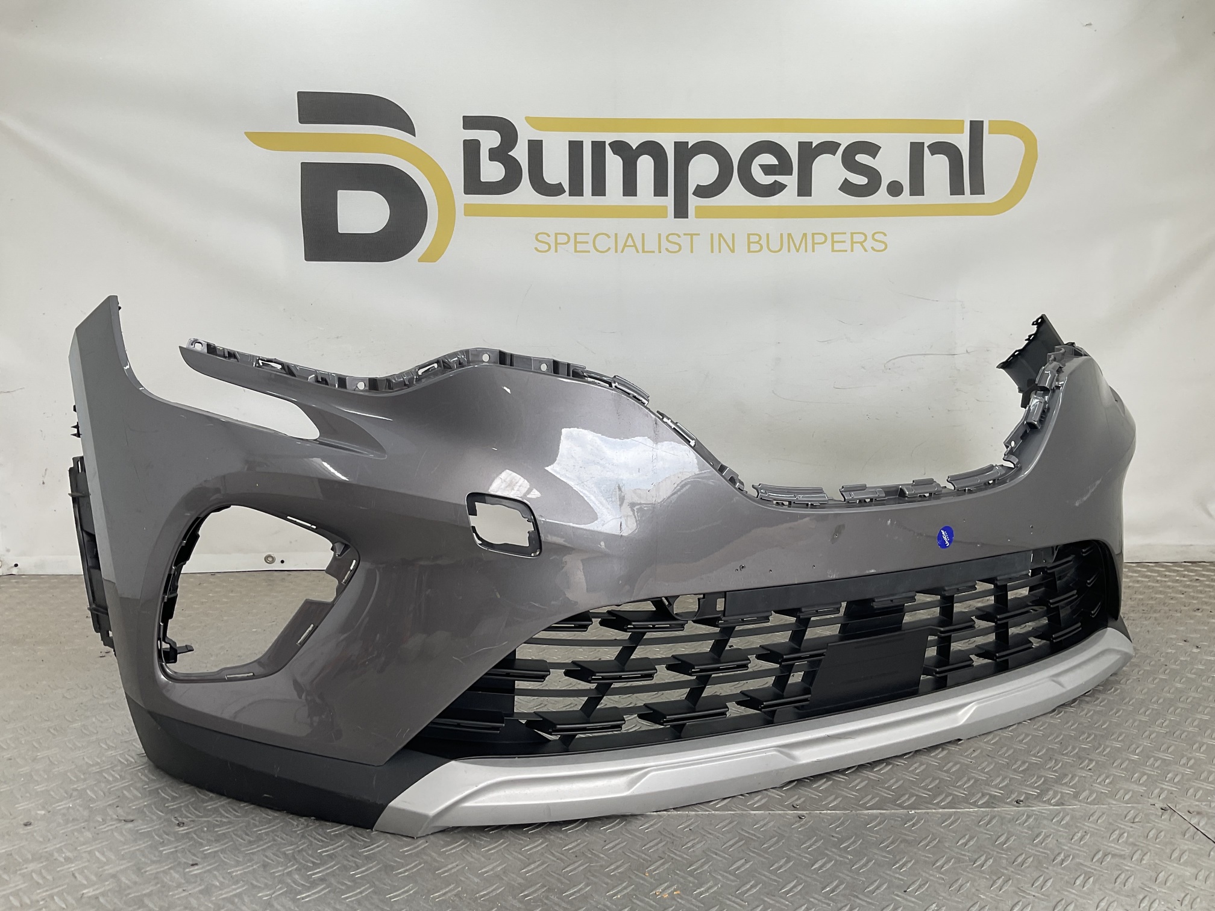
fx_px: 1018
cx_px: 608
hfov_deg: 61.7
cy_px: 456
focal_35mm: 29
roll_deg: -2.3
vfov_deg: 48.2
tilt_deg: -8.6
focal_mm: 3
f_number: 1.8
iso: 16
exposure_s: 1/176
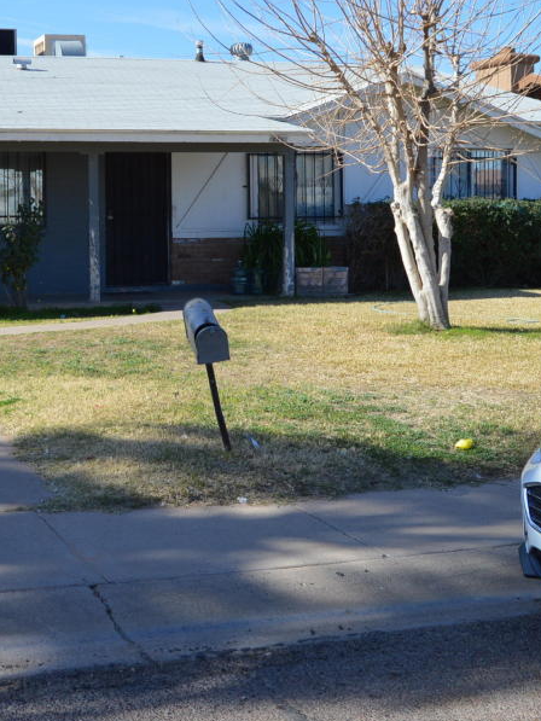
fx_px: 1103
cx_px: -1
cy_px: 264
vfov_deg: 36.0
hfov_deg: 26.1
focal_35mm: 53
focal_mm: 19
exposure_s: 1/250
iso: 100
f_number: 8
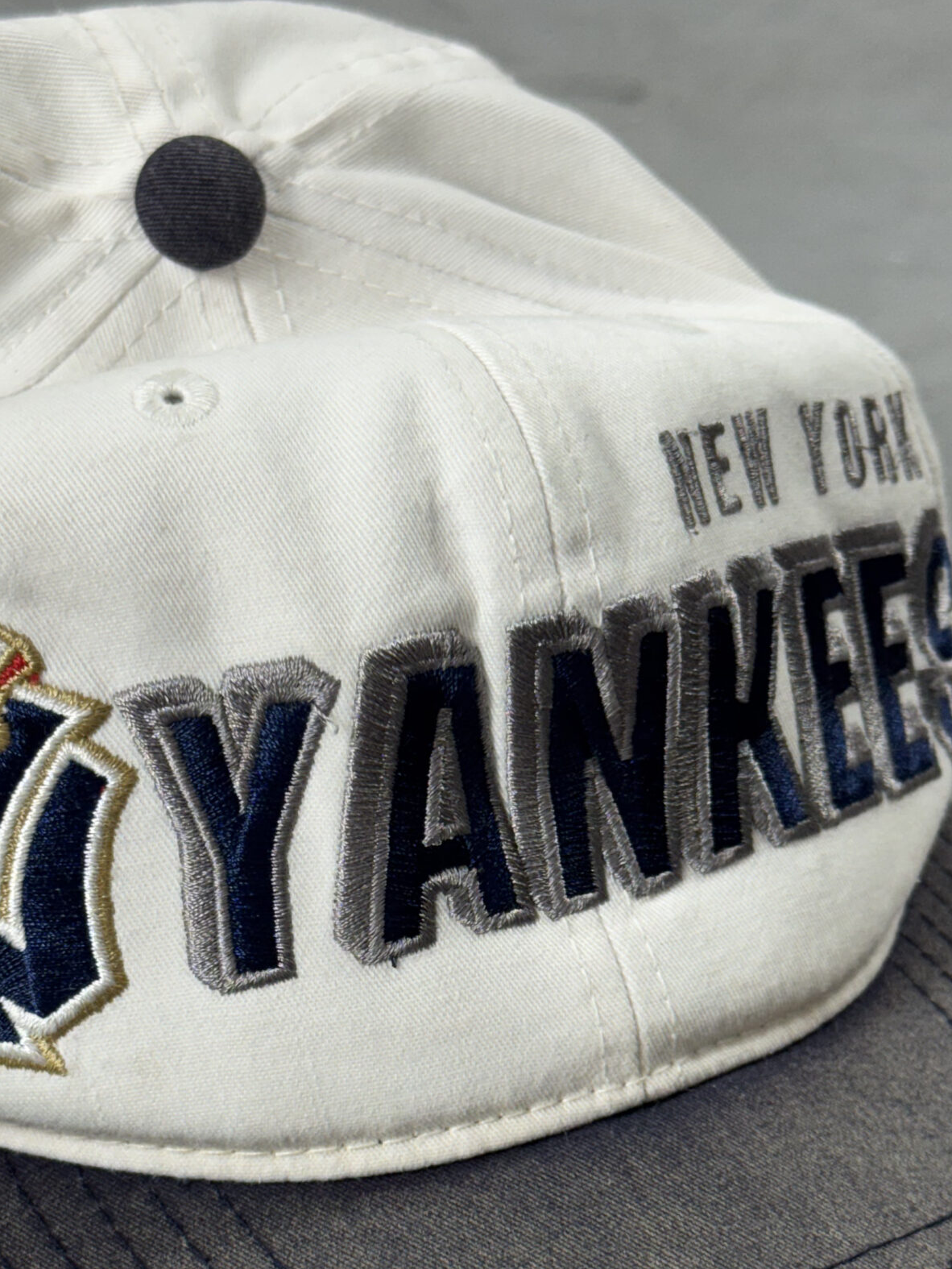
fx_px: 2859
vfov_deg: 24.8
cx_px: 418
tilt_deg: -34.9
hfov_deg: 18.9
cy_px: 906
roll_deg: -3.0
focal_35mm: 78
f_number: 1.78
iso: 80
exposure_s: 1/60
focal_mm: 6.76
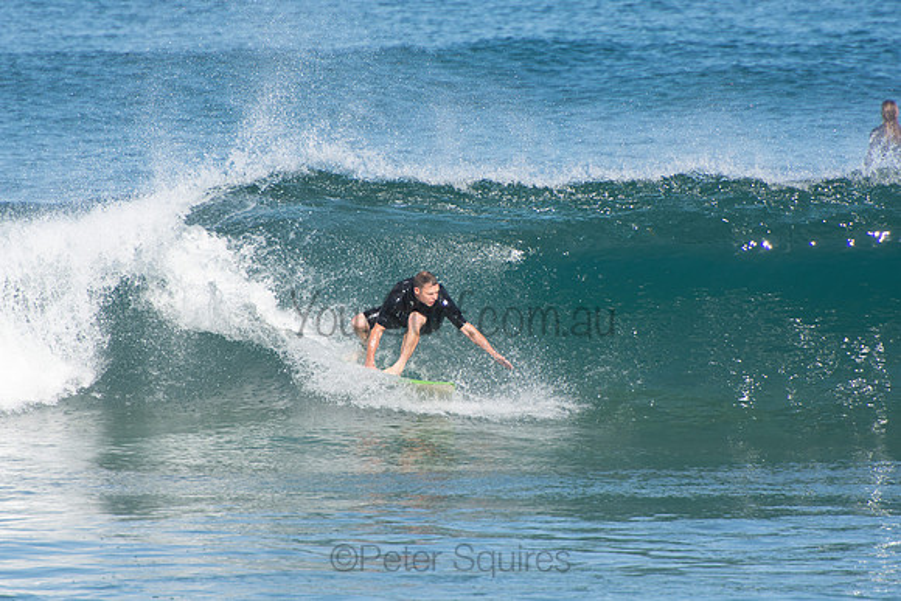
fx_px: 15019
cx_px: 450
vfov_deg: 2.3
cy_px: 300
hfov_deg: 3.4
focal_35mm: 600
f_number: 5.6
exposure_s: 1/1250
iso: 320
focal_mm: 400
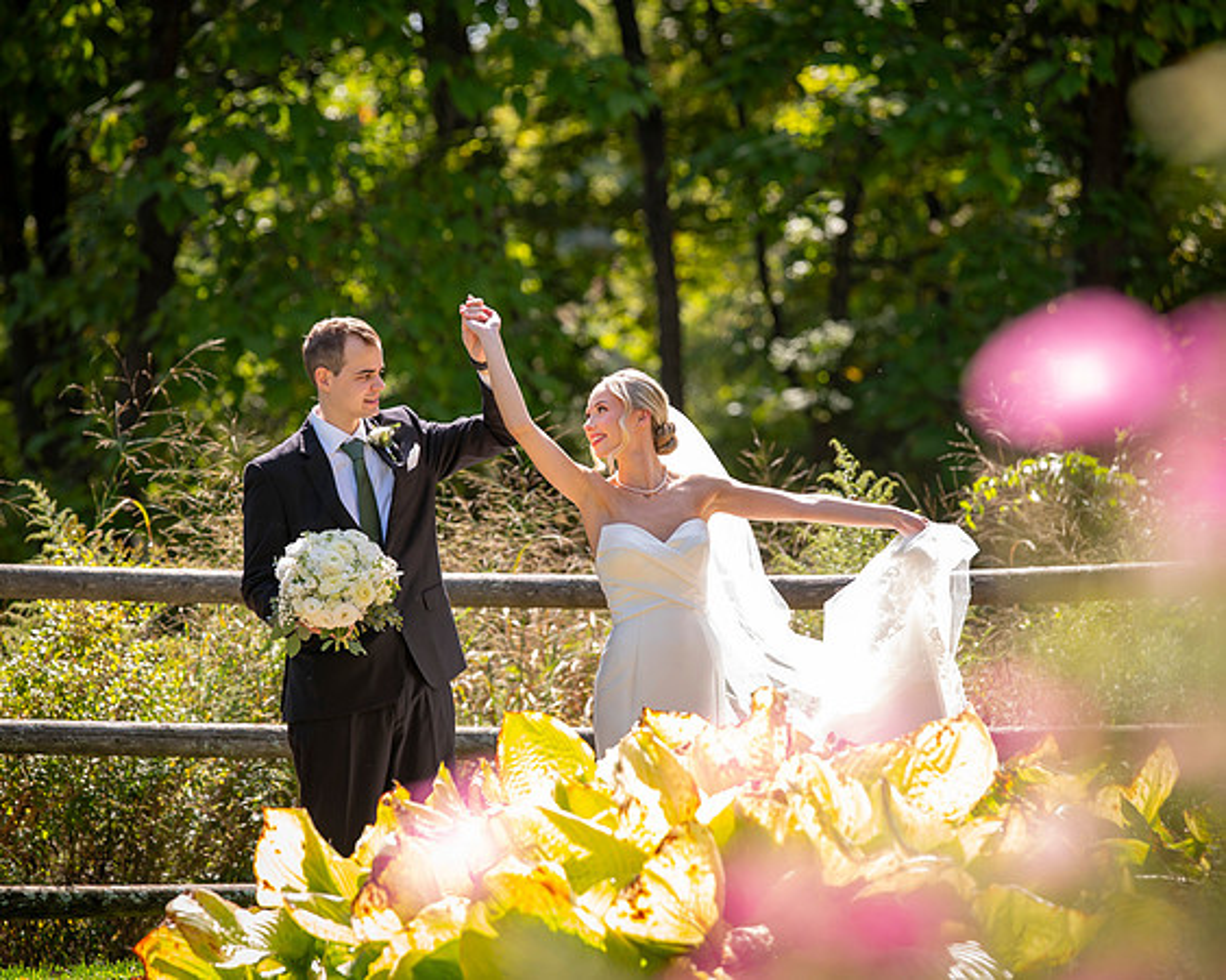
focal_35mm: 202
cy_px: 492
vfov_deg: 7.6
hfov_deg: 9.5
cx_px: 573
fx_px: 7343
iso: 50
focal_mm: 175
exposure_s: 1/200
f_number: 4
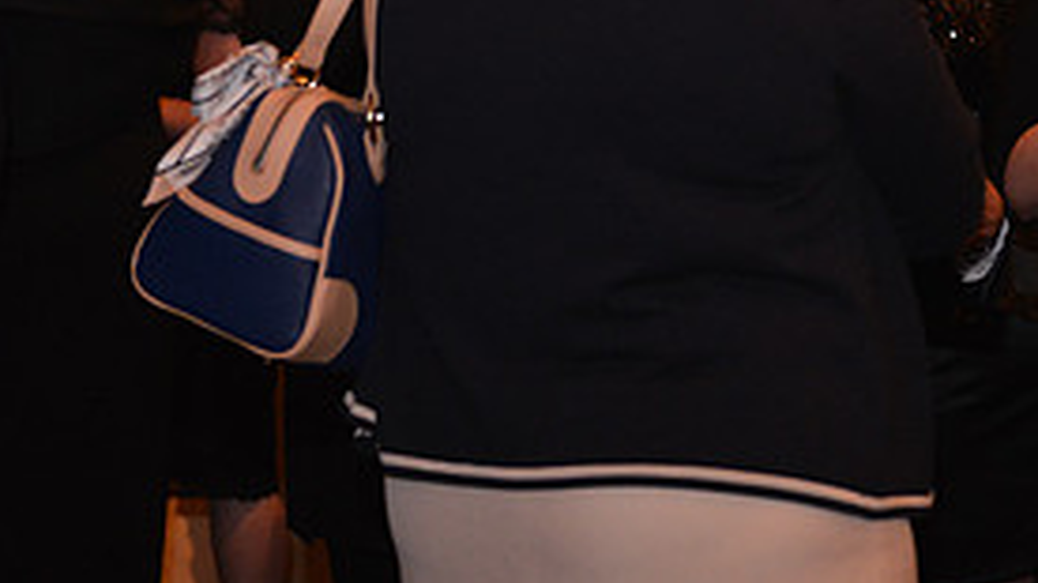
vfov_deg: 9.1
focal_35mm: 132
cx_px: 1083
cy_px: -28
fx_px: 3632
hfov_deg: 15.9
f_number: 3.2
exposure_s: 1/60
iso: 2000
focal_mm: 60
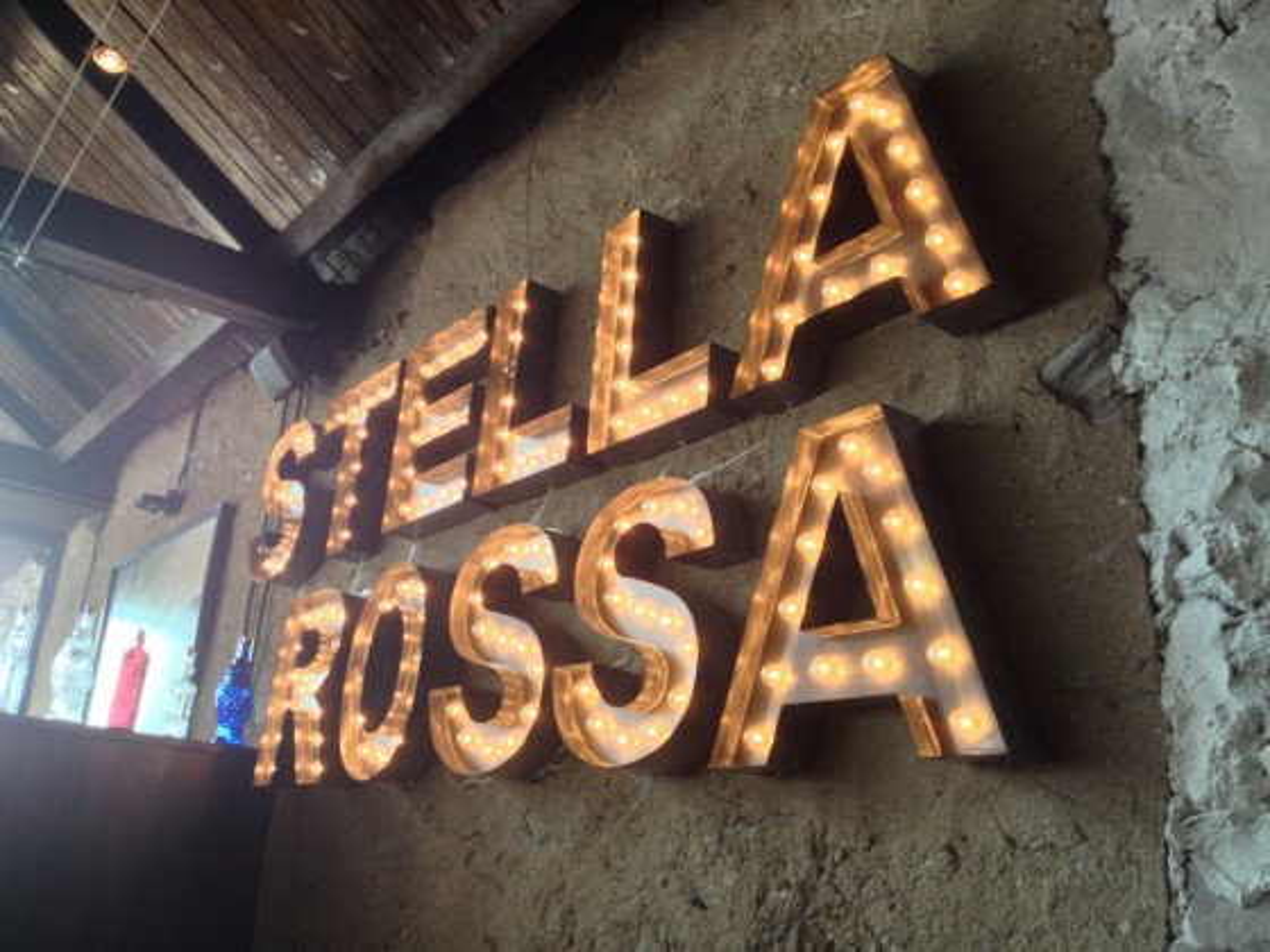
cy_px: 476
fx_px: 1284
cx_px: 635
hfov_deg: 52.6
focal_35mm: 35
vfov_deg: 40.7
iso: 50
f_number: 2.4
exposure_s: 1/20
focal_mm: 4.28
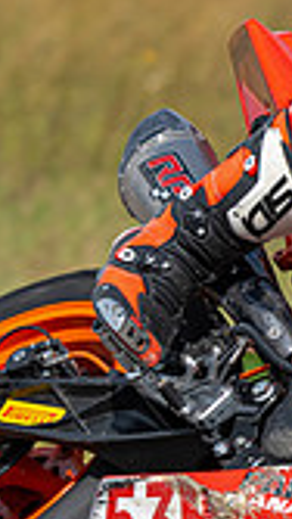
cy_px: 216
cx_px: 379
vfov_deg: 1.2
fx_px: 24310
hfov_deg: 0.7
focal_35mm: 1767
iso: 110
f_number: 6.3
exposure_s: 1/1000
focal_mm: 420
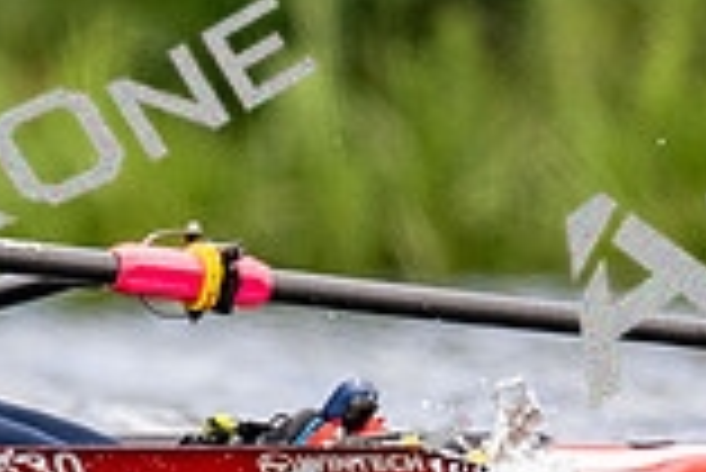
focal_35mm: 3324
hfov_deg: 0.6
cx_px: 180
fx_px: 65246
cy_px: -18
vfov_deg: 0.4
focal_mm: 600
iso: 800
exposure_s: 1/2500
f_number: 4
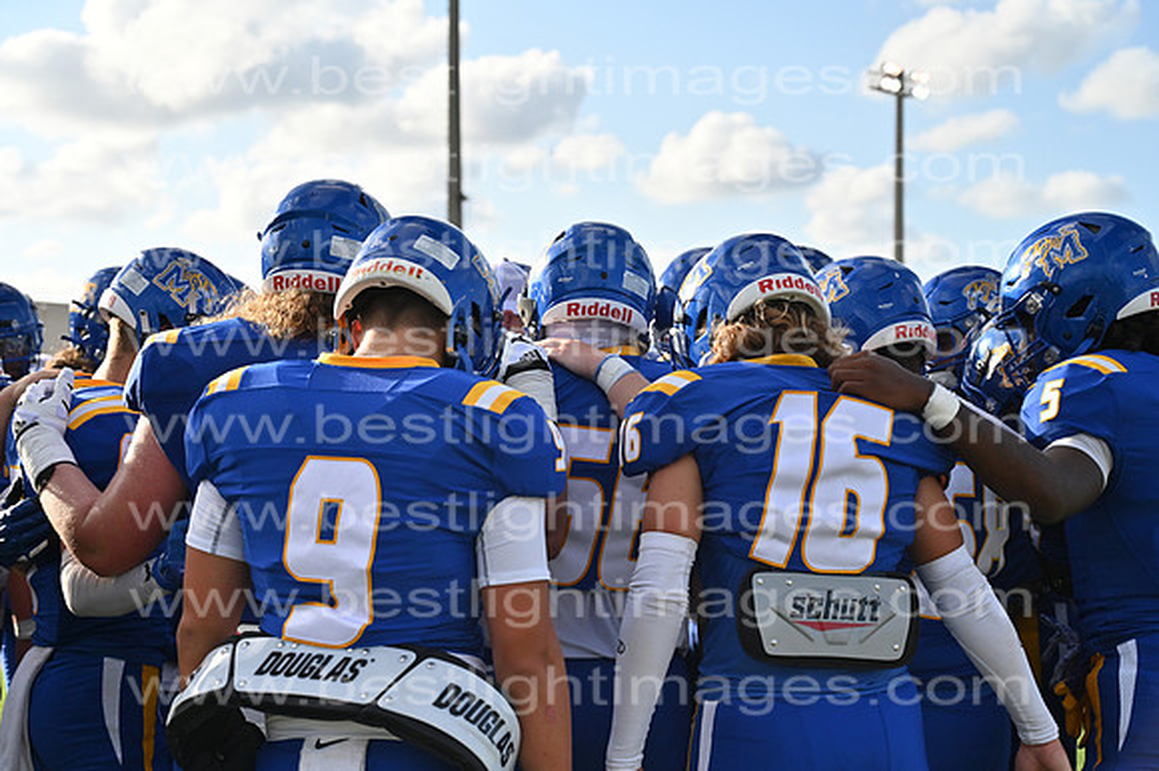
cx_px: 580
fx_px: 1770
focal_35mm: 55
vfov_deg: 24.6
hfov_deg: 36.3
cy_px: 386
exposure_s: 1/8000
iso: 800
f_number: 4
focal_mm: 55
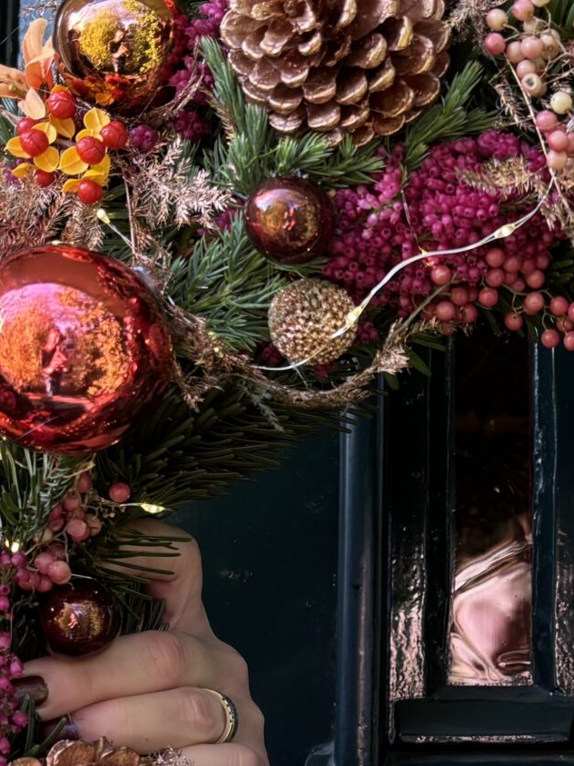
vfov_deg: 24.5
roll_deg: -0.5
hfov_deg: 18.2
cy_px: 537
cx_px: 569
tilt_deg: +5.8
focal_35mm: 79
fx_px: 1747
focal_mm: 5.96
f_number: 1.6
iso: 50
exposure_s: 1/121
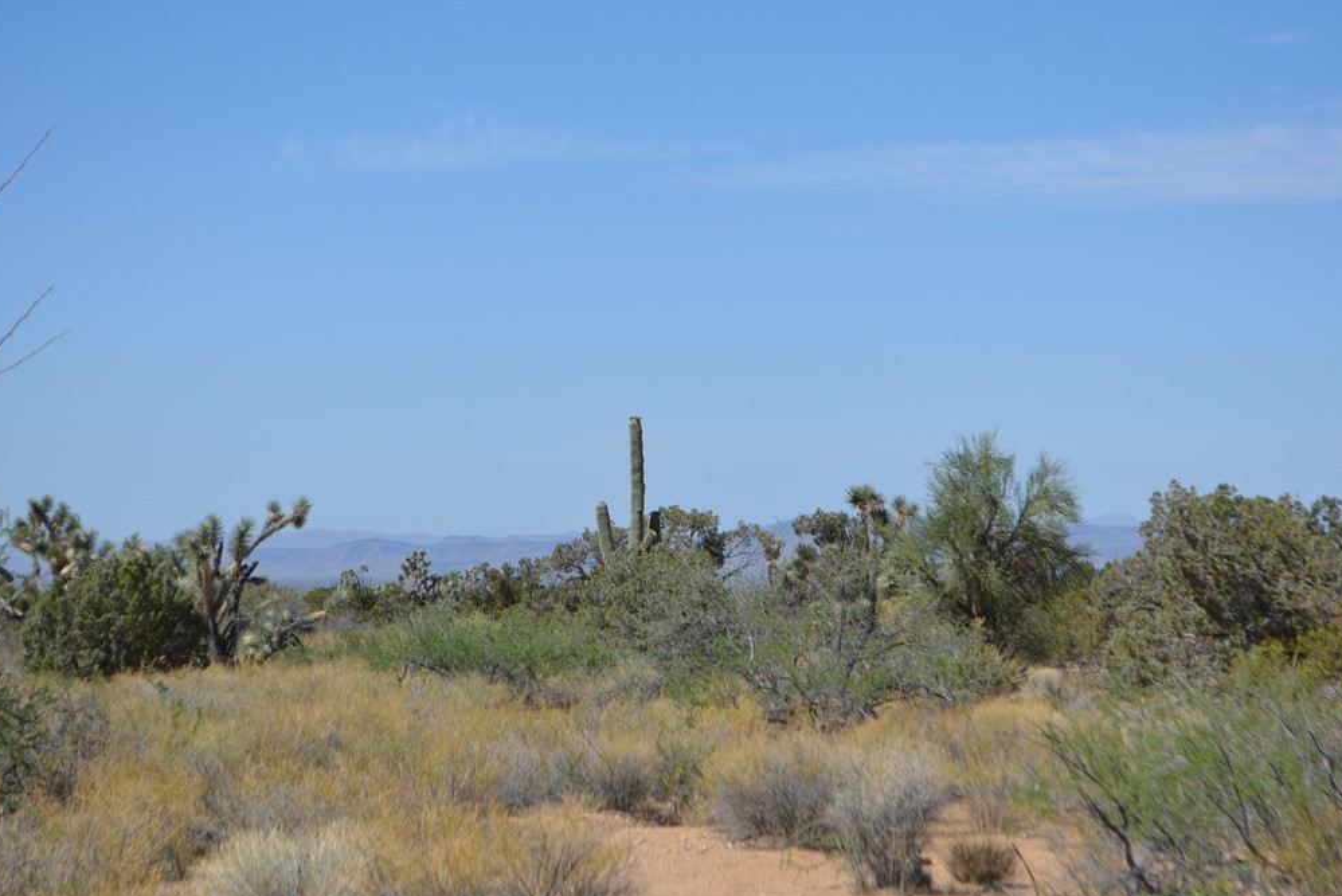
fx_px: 3339
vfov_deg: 15.3
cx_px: 688
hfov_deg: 22.7
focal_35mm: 90
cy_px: 443
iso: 400
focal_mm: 55
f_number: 7.1
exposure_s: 1/2000
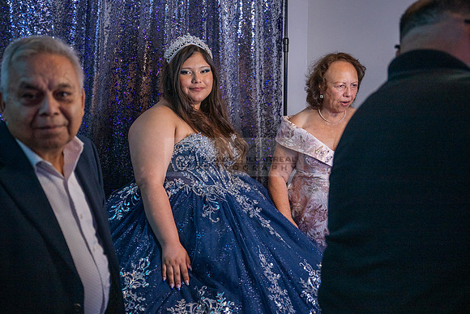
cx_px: 235
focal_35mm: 42
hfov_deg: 46.4
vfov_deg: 31.9
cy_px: 157
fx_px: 548
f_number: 3.2
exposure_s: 1/200
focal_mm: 42
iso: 1250
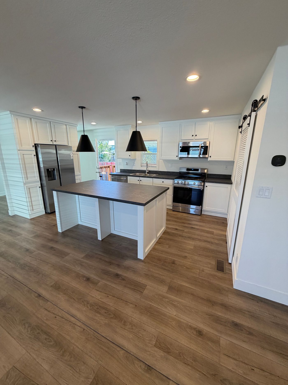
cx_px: 144
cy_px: 192
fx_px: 155
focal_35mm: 14
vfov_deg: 102.1
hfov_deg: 85.7
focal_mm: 2.22
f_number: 2.2
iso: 160
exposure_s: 1/120
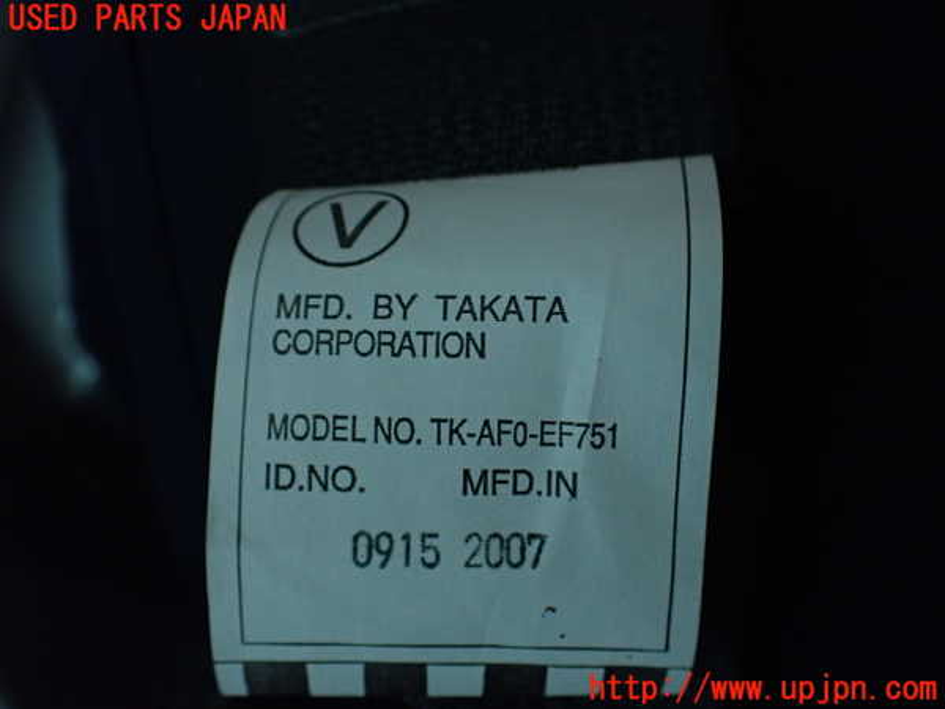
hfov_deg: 60.0
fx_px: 819
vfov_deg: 46.8
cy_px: 354
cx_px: 472
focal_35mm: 30
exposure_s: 1/125
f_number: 2.3
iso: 500
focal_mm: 5.4
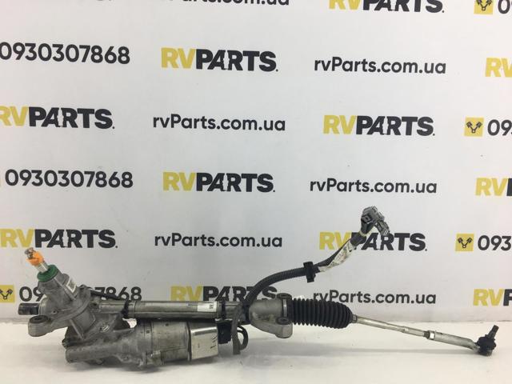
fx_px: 429
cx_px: 256
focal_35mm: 29
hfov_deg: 61.7
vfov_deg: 48.2
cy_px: 192
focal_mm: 4.15
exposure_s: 1/100
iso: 40
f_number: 2.2
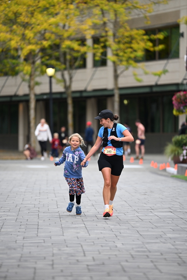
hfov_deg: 6.9
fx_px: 1557
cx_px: 94
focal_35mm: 200
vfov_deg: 10.3
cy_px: 140
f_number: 2.8
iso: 640
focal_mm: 200
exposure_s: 1/2000
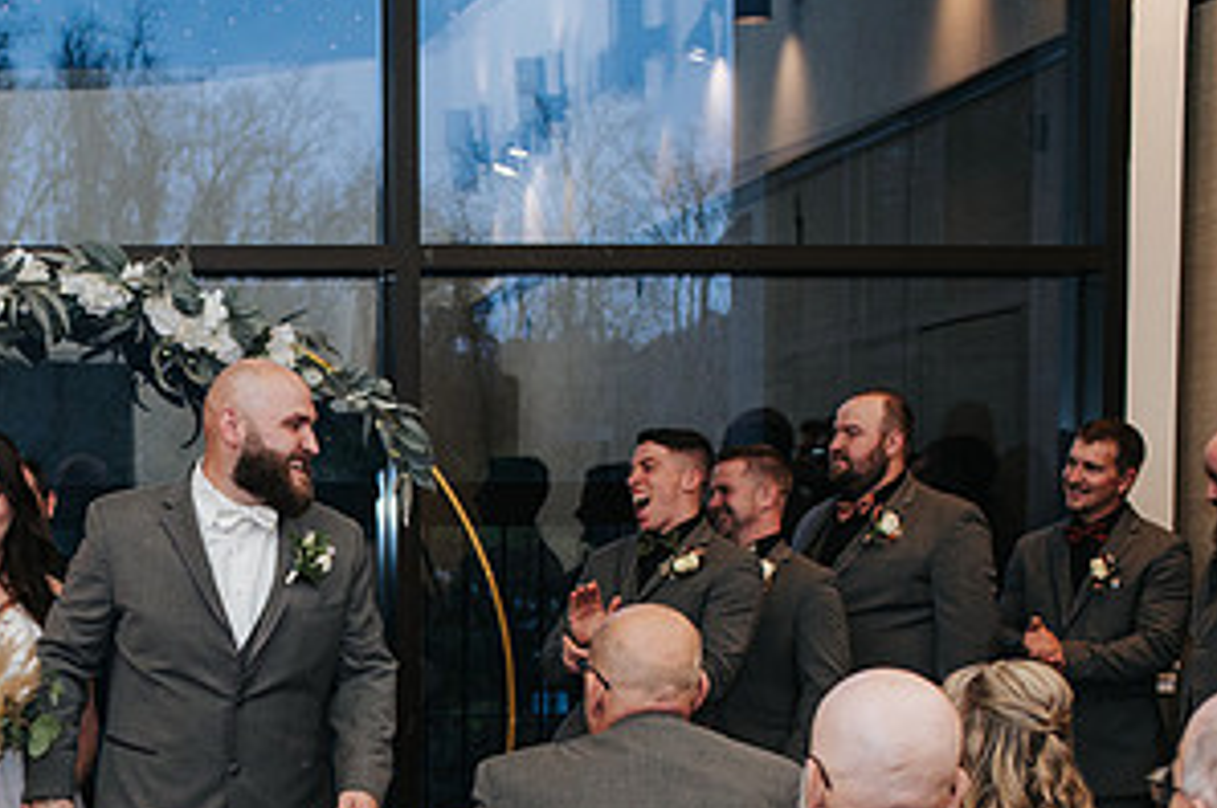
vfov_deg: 15.2
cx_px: 41
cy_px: 903
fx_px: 2938
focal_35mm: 87
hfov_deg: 22.6
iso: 800
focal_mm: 35
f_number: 3.2
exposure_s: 1/200
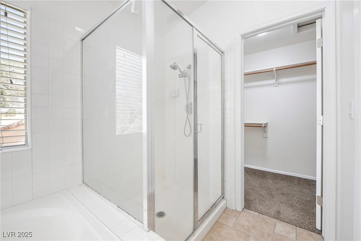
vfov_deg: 81.2
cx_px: 180
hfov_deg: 104.2
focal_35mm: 14
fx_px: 140
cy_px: 120
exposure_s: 1/2.5
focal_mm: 14
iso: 100
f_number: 9
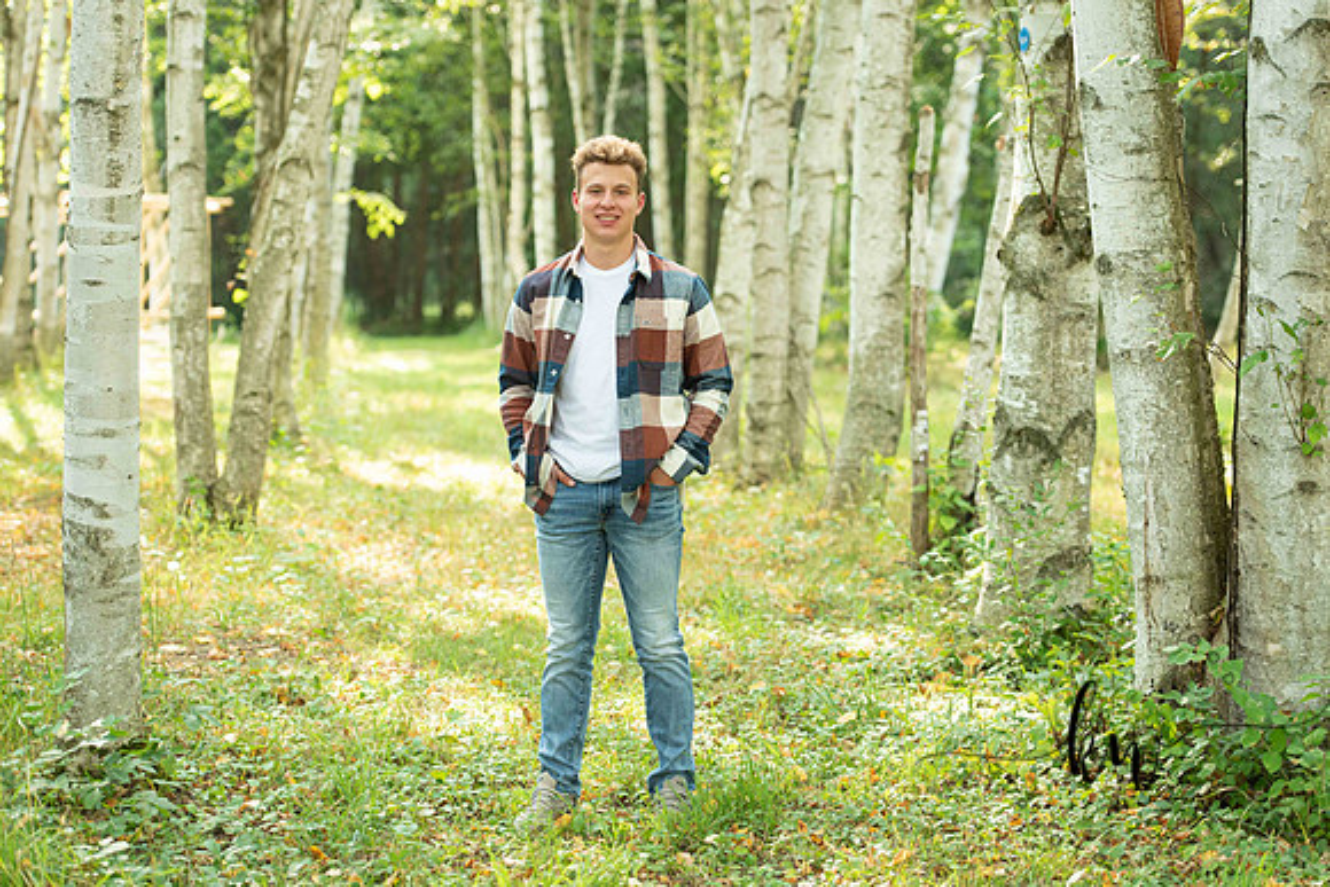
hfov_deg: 22.4
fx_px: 3357
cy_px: 444
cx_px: 665
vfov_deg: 15.1
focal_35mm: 91
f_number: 3.2
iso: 400
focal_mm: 90
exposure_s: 1/200
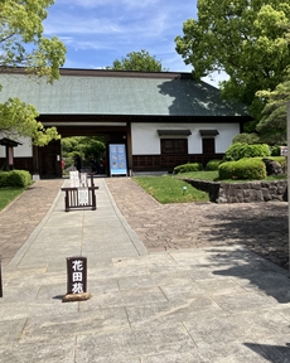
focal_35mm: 38
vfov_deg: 48.0
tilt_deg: -2.1
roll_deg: +1.0
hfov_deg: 38.2
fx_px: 408
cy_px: 180
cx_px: 213
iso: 32
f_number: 1.8
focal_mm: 3.99
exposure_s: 1/1799
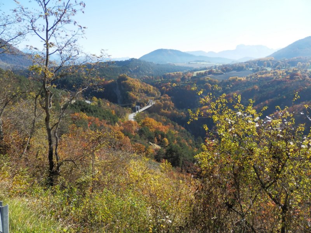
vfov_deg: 54.9
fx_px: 225
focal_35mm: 25
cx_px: 156
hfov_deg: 69.4
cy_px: 116
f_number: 3
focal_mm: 4.5
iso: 80
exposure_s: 1/640
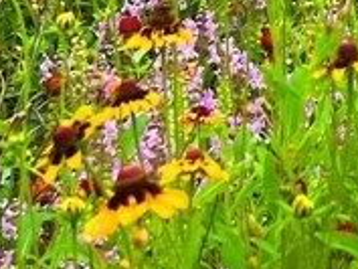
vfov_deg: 8.5
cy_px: -489
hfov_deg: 12.4
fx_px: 1552
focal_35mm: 150
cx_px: 578
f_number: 1.5
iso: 50
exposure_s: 1/853
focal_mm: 5.7
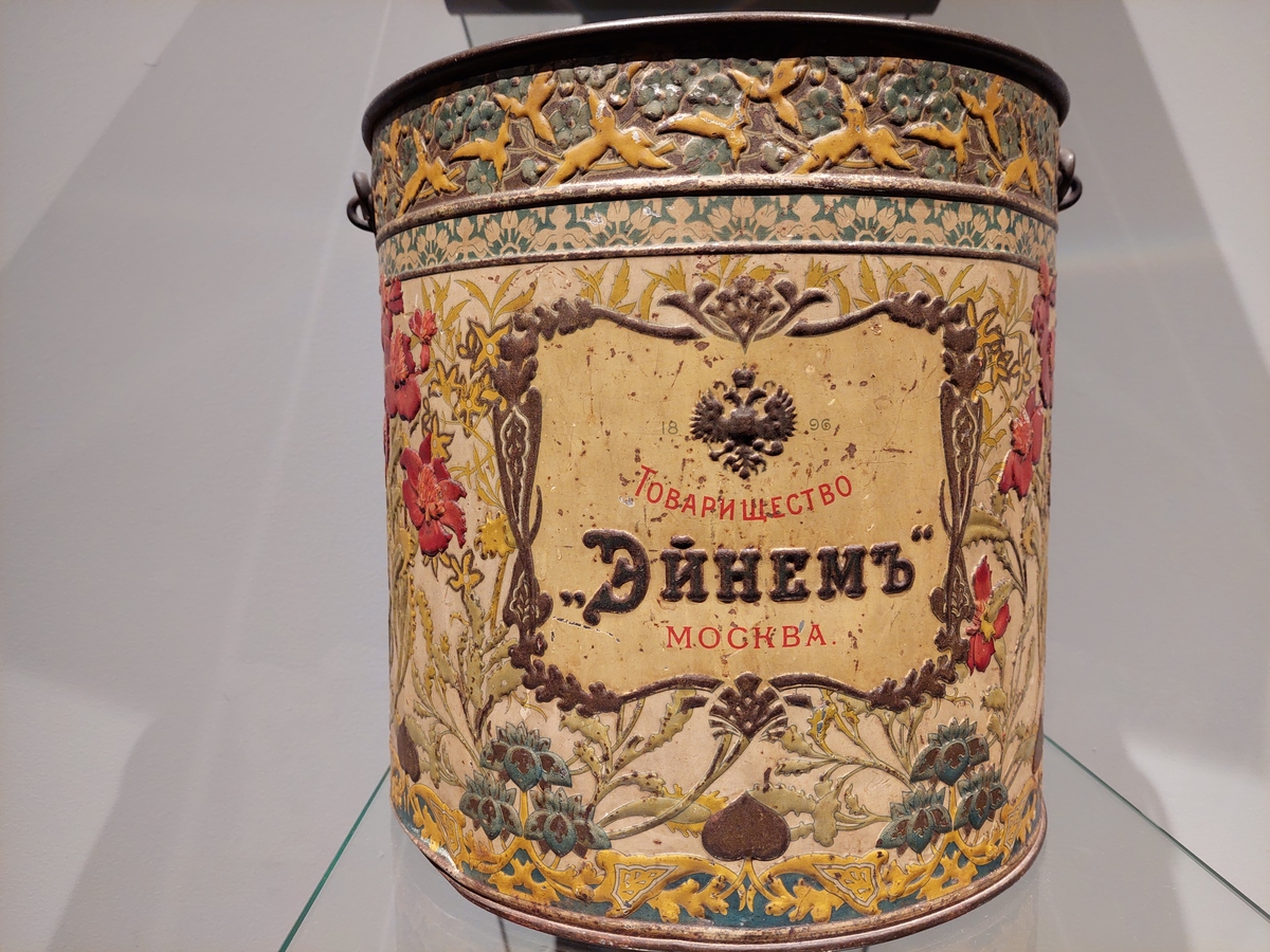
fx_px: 881
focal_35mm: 24
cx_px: 635
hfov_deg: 71.6
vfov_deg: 56.8
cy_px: 476
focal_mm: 5.23
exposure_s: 1/50
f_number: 1.8
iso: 200
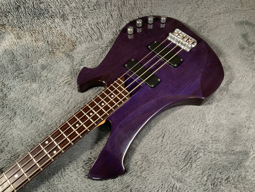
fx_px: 214
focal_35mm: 29
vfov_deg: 48.2
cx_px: 128
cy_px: 96
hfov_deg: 61.7
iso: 64
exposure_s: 1/62
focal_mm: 3
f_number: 1.8
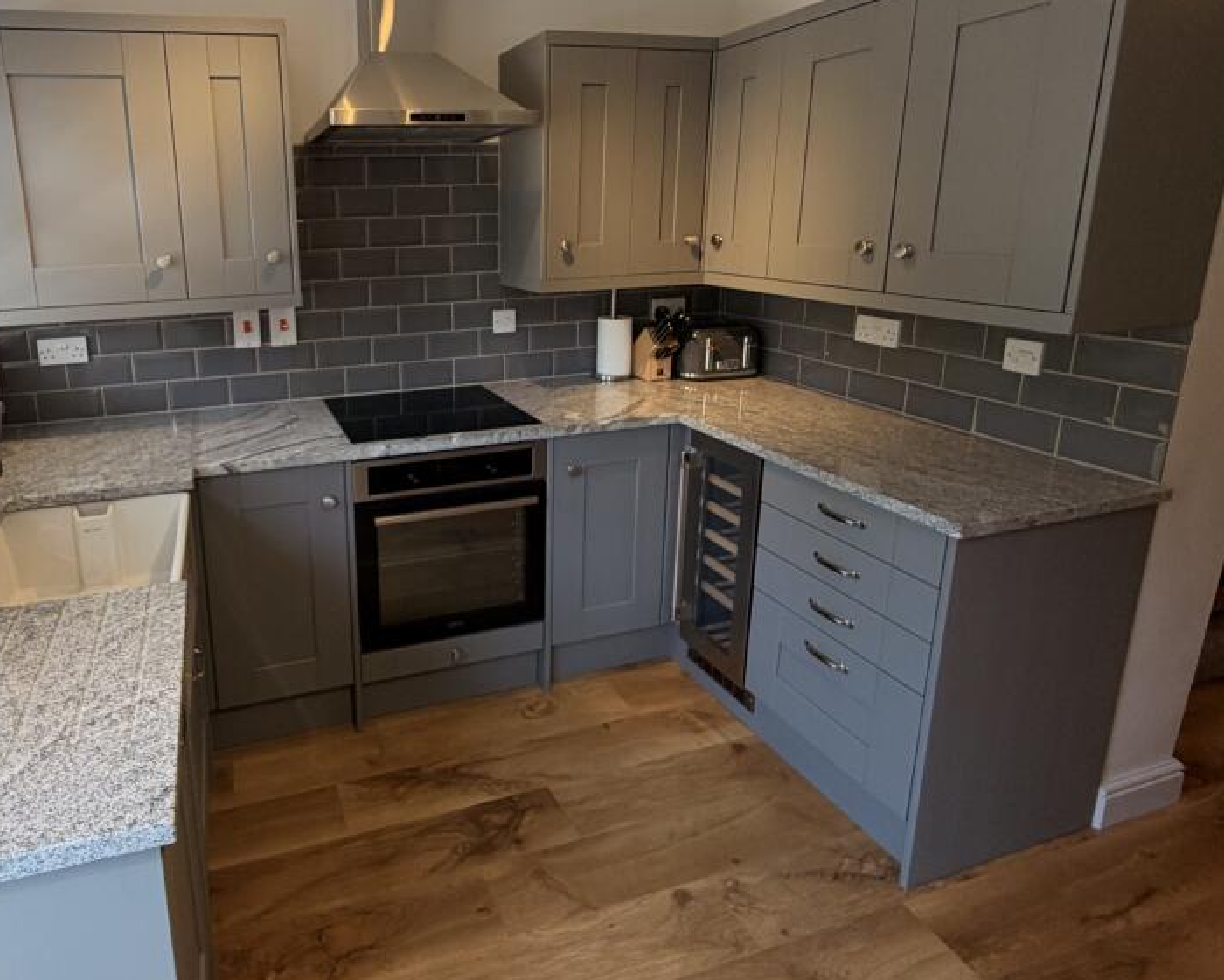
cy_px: 373
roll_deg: +2.4
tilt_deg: -12.1
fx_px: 725
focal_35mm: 20
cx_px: 400
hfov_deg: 77.6
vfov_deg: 67.2
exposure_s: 1/100
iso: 64
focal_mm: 2.22
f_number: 2.2
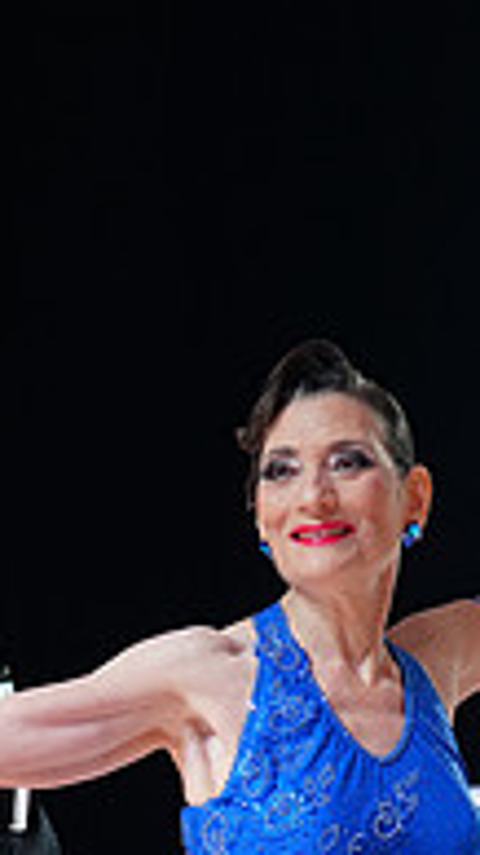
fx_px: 7292
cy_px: 1133
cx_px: 205
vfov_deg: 6.6
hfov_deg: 3.8
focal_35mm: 322
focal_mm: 103
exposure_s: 1/400
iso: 800
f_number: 2.8
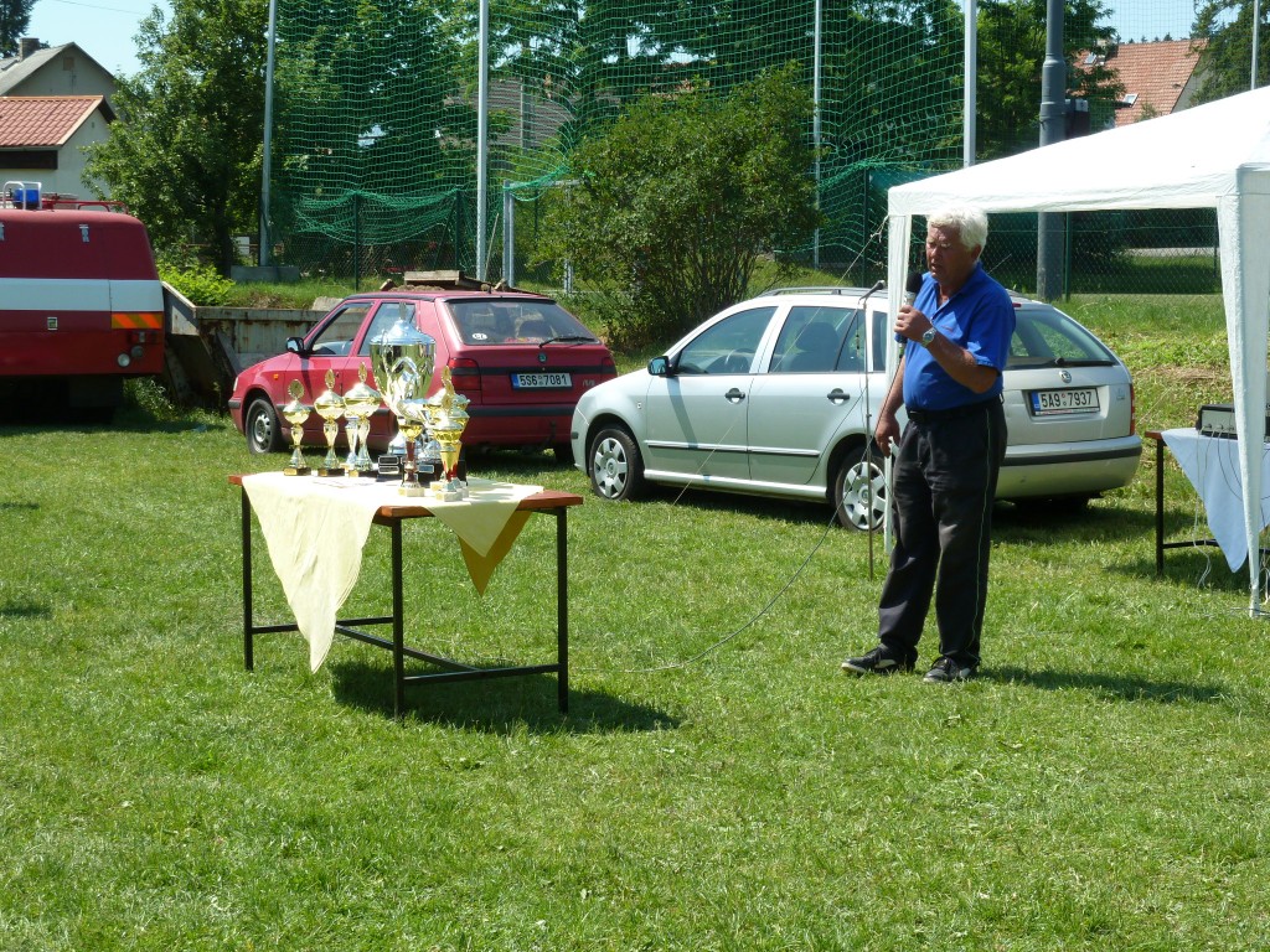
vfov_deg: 20.4
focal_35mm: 72
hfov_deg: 27.0
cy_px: 476
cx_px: 635
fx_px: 2642
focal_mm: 11.9
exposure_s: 1/320
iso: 80
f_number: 4.1
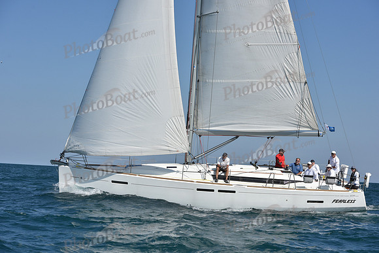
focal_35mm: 70
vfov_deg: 19.5
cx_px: 190
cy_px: 126
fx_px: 737
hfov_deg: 28.8
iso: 250
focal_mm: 70
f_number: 8
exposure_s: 1/1600
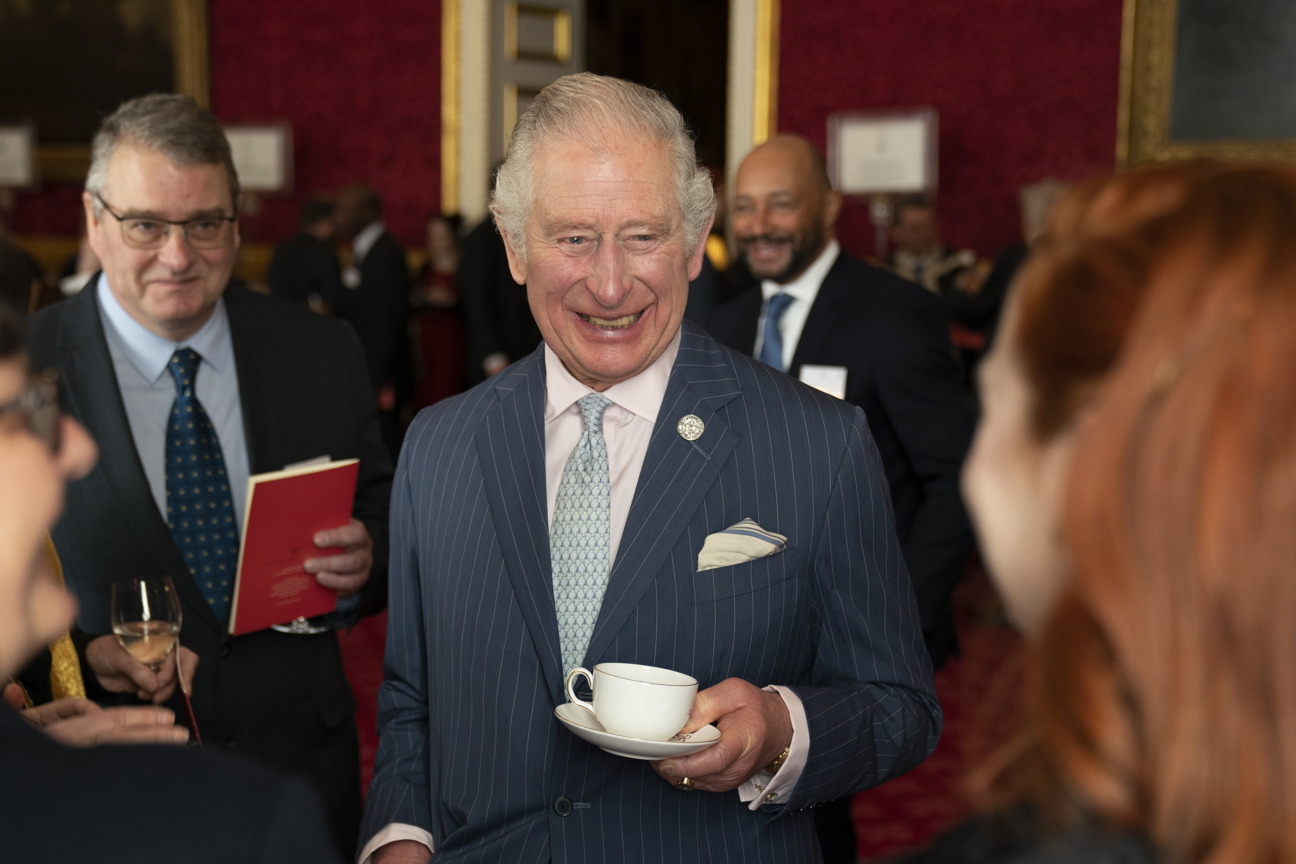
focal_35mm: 56
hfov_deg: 35.6
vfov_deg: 24.2
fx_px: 2016
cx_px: 612
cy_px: 504
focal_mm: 43
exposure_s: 1/250
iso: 1000
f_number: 2.8
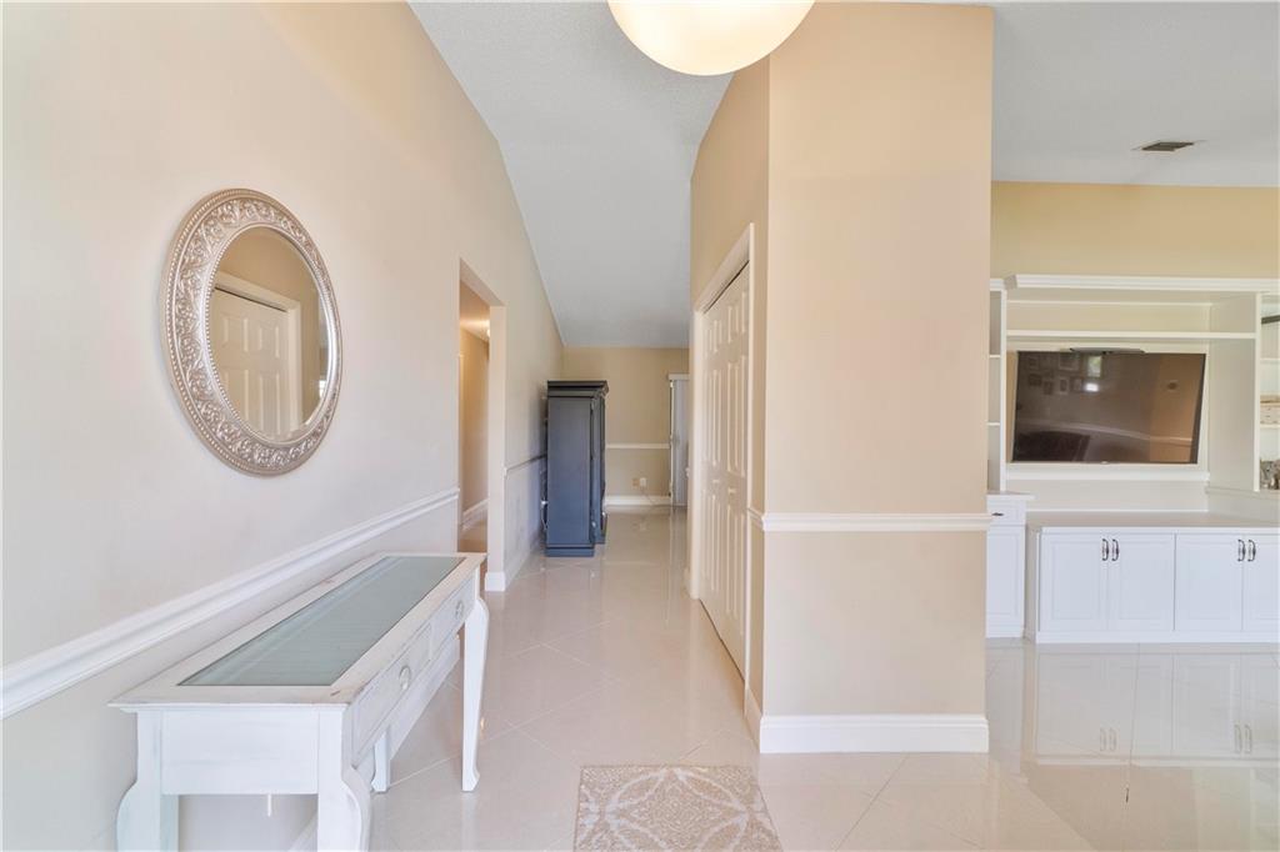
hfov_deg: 100.4
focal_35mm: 15
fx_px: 533
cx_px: 640
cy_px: 426
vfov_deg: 77.3
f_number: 11
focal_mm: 10
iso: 160
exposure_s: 1/6
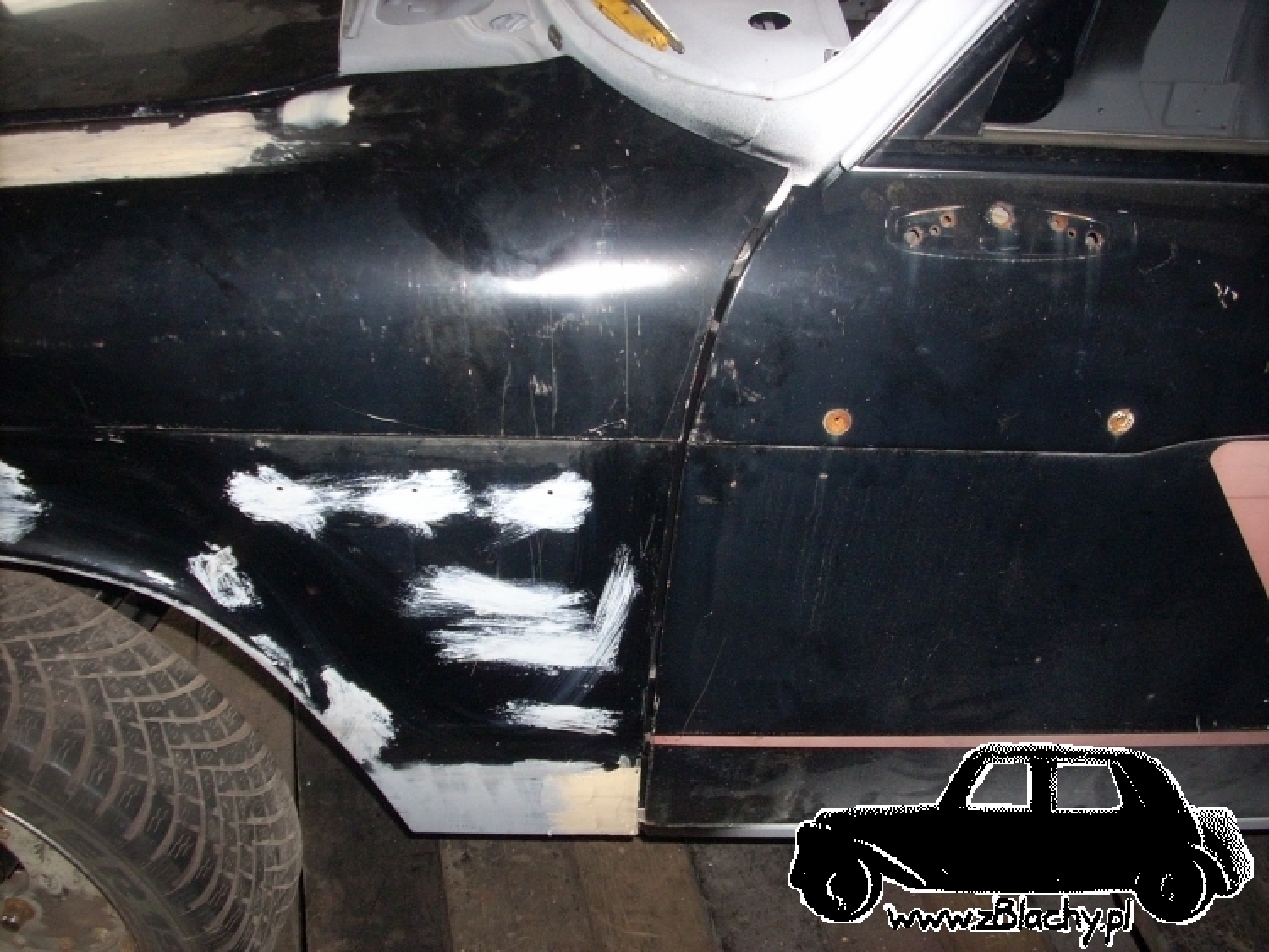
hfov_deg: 50.1
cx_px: 634
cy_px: 476
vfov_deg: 38.7
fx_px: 1357
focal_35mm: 37
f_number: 2.8
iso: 200
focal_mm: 6.2
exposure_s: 1/60
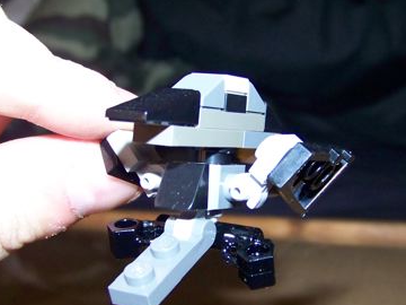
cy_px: 177
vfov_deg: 22.9
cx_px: 210
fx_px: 751
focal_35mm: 64
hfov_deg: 30.3
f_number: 2.8
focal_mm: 5.85
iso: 200
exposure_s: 1/30
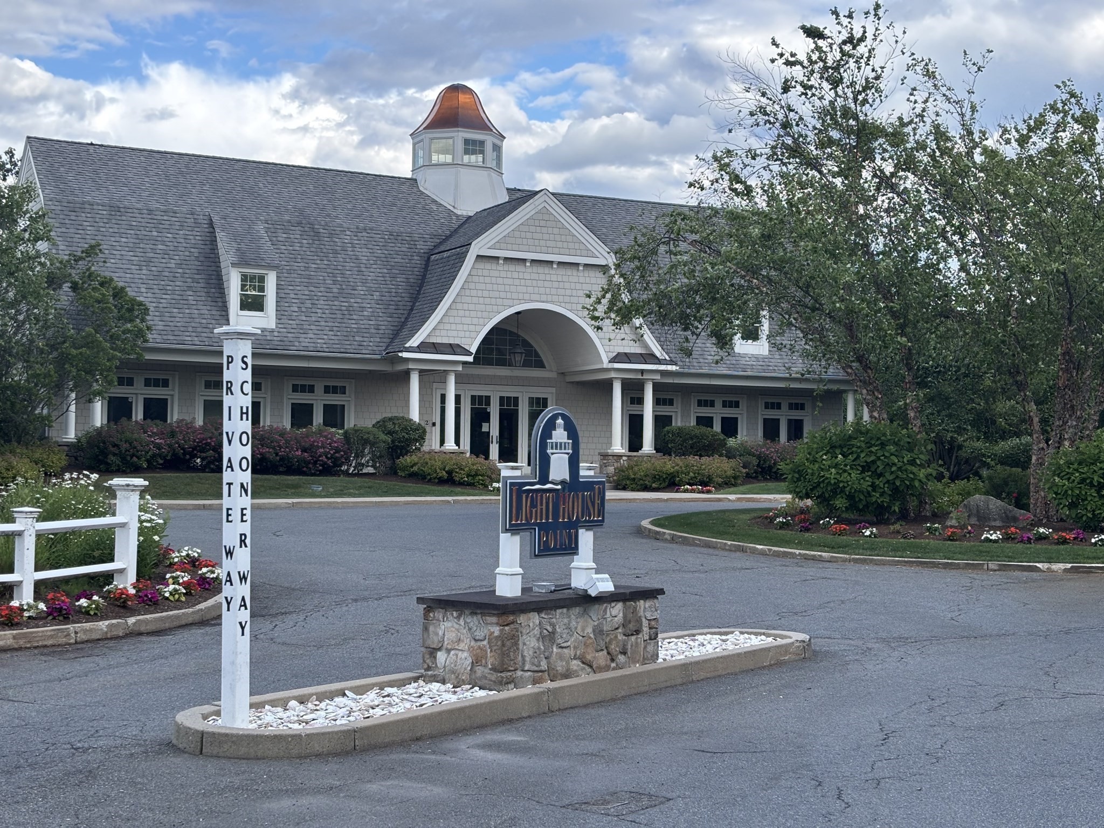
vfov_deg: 28.0
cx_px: 552
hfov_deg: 36.8
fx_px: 1658
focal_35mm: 52
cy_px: 414
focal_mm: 5.96
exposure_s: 1/747
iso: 32
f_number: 1.6
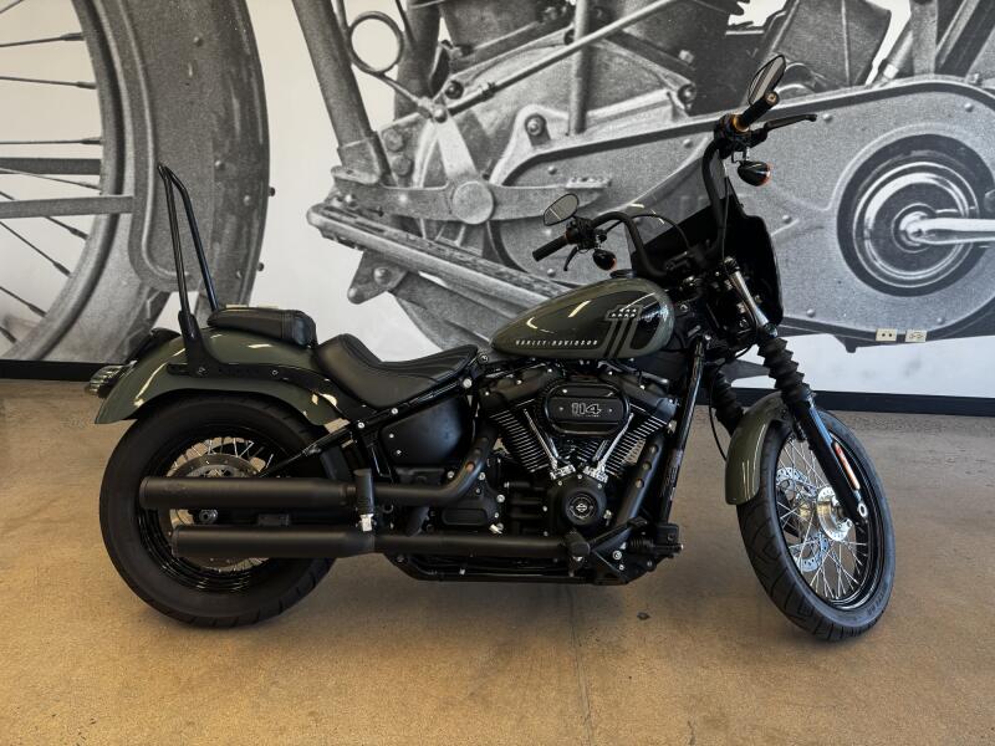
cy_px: 373
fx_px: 690
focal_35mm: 24
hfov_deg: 71.6
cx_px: 498
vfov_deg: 56.8
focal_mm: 6.76
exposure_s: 1/120
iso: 125
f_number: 1.78
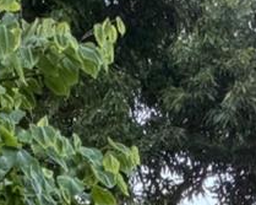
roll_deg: -0.1
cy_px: 652
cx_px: 162
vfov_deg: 10.4
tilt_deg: -4.1
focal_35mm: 94
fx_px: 712
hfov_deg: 20.3
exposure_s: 1/110
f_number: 2.2
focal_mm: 2.22
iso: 320
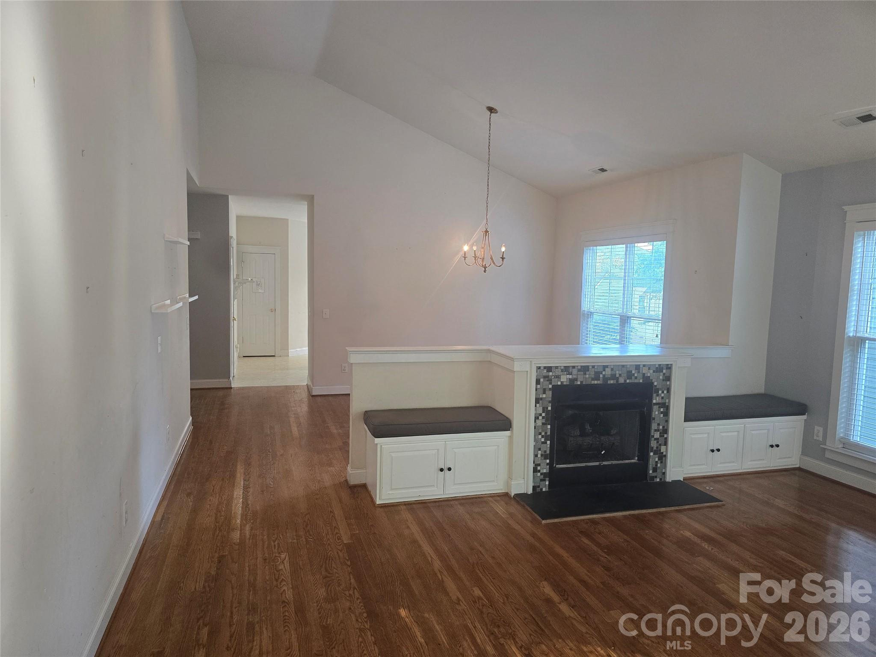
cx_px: 438
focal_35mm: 23
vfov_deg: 58.9
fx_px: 582
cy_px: 328
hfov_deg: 73.9
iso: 160
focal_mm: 6.3
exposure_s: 1/120
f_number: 1.7
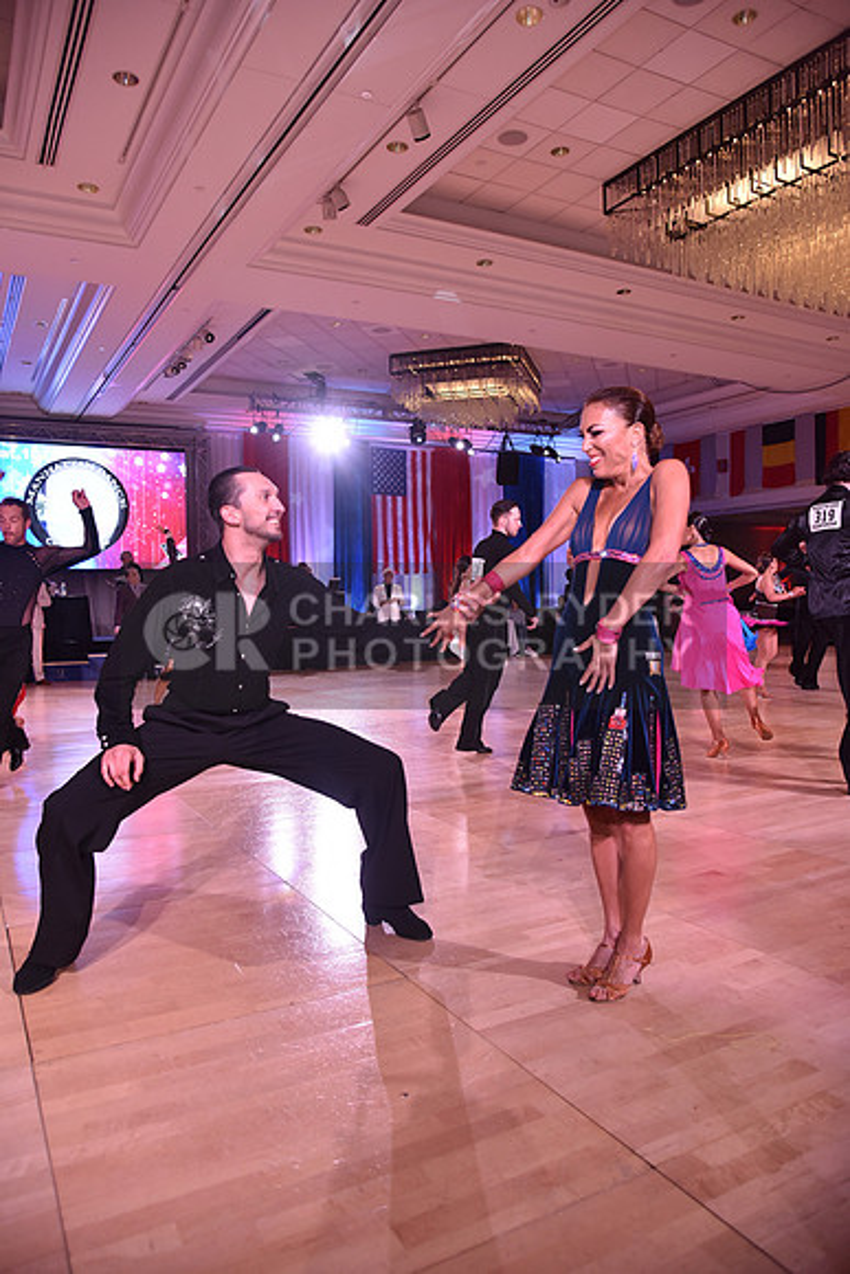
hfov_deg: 53.2
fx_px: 849
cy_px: 637
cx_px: 425
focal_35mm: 24
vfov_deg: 73.7
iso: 1250
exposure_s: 1/250
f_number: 4.5
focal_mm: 24
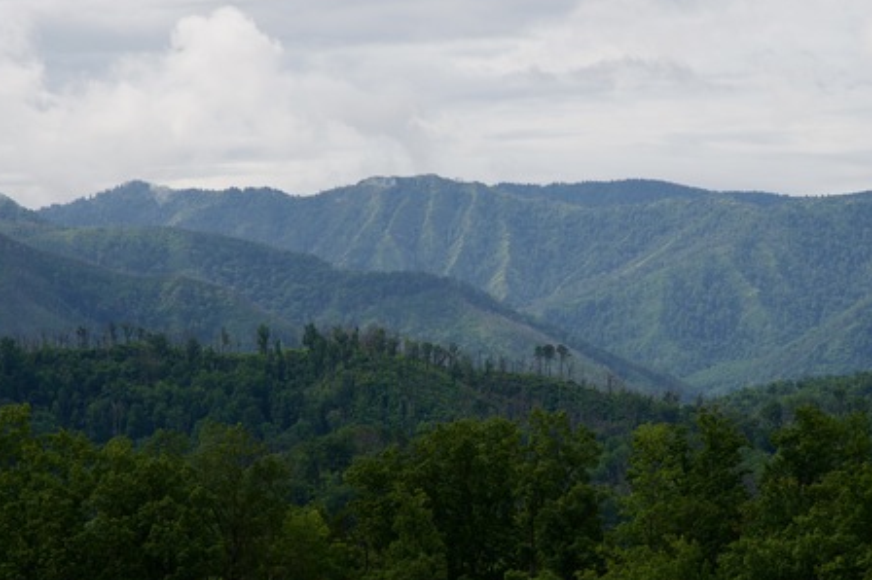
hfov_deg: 13.7
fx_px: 3631
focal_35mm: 150
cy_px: 287
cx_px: 518
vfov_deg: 9.1
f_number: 9
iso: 100
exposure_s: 1/320
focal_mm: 80
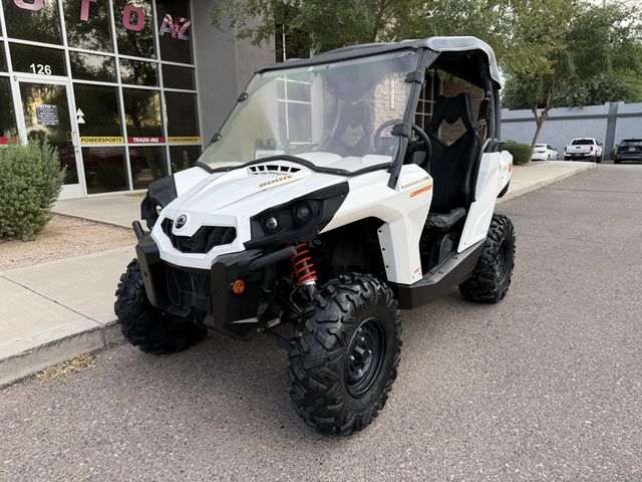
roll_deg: +1.8
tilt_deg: -11.3
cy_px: 241
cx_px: 321
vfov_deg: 56.8
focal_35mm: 24
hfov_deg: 71.6
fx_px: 445
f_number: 1.78
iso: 80
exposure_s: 1/622
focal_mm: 6.76
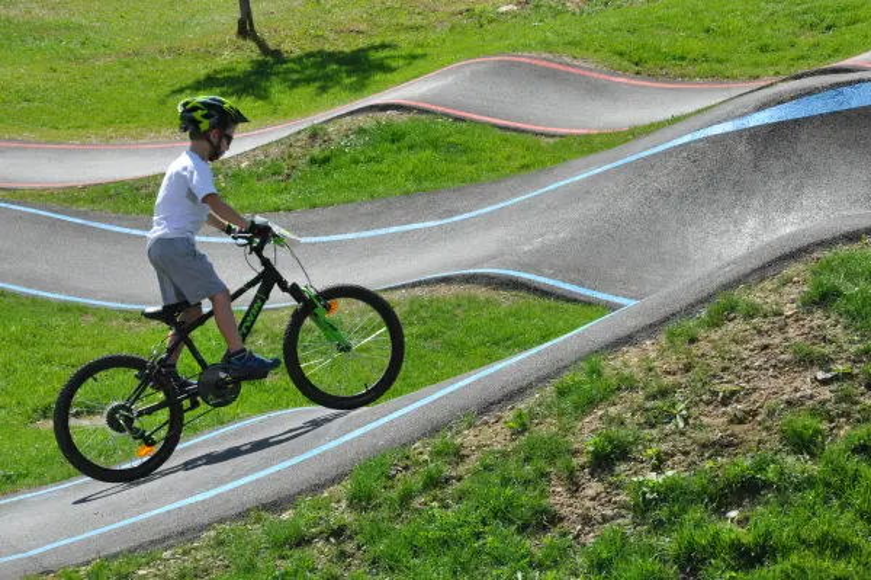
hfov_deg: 13.1
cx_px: 436
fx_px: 3807
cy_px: 290
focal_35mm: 158
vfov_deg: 8.7
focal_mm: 105
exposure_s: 1/640
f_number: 13
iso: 800
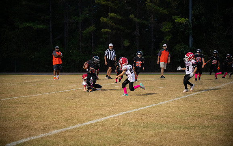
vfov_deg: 18.1
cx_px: 117
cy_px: 72
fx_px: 457
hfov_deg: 28.6
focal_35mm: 72
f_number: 4
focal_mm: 70
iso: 3200
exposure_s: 1/400
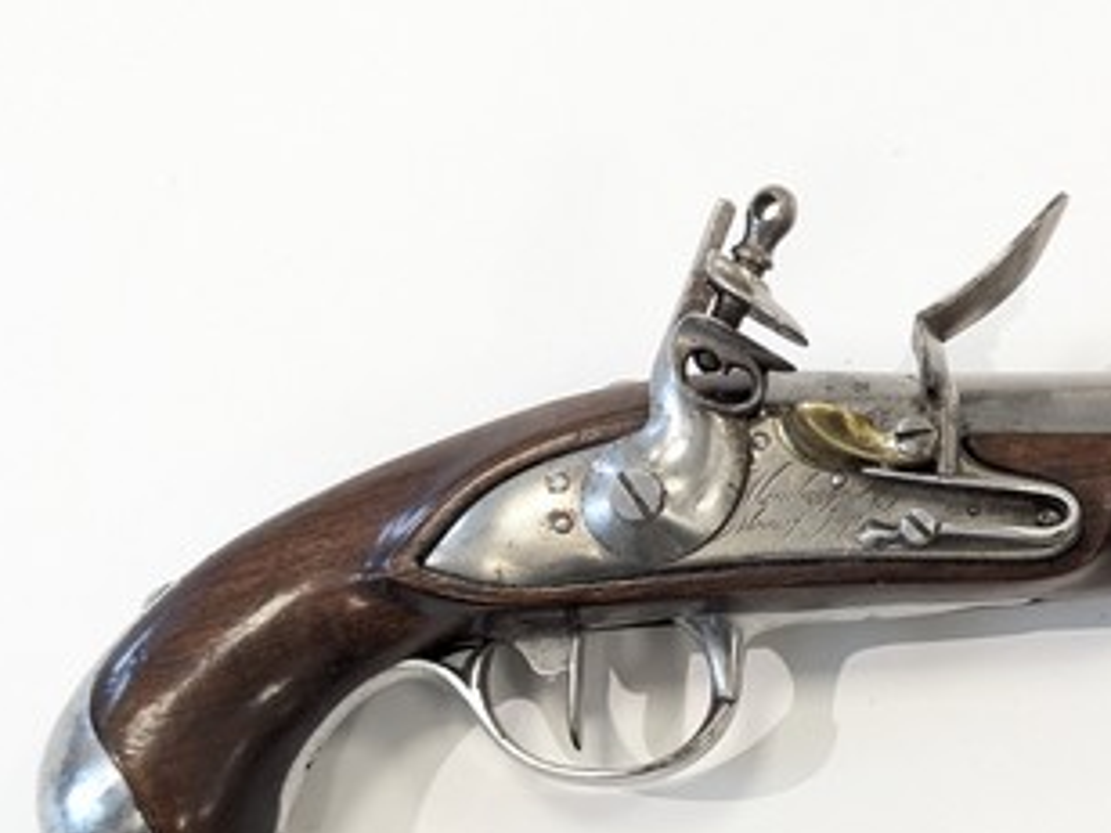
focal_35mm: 78
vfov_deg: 18.8
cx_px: 819
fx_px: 2503
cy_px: 609
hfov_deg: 24.8
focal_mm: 6.81
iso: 271
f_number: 1.85
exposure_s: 1/99.9
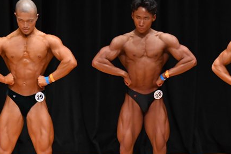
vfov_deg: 3.0
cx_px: 150
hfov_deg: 4.5
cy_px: 108
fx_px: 2938
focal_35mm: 458
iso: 4000
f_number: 5.6
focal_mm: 170
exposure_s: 1/400
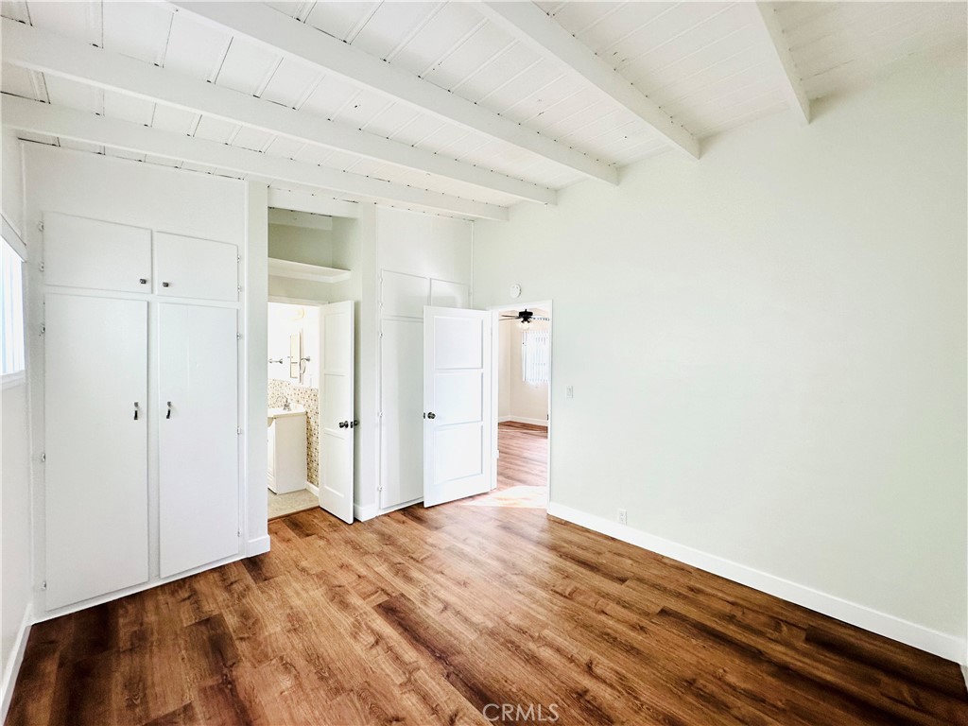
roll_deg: -1.3
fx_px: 391
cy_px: 363
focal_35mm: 14
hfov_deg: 102.1
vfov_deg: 85.7
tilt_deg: -0.6
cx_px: 484
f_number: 2.2
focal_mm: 2.22
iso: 80
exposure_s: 1/120
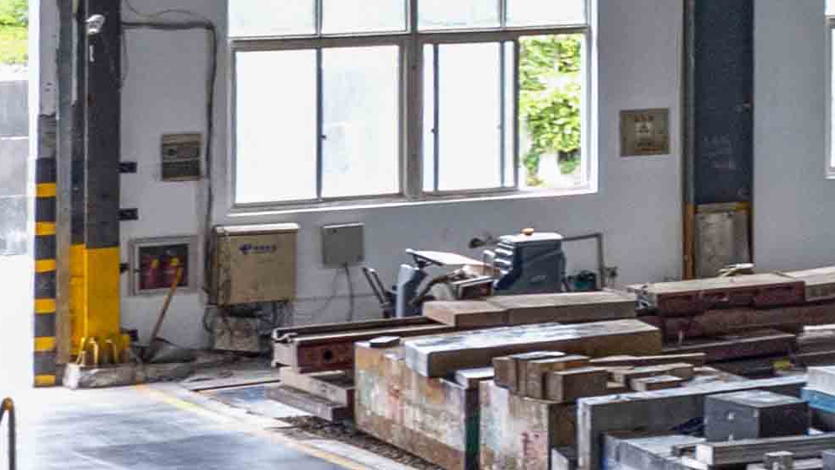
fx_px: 3786
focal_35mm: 171
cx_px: 2870
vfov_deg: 6.9
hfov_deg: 8.9
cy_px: 841
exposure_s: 1/13
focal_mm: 22
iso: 250
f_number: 10
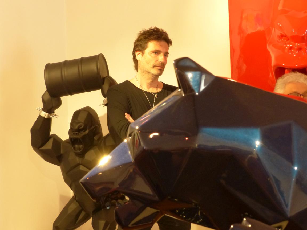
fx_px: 709
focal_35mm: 80
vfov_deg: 18.4
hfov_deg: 24.4
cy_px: 115
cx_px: 154
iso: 400
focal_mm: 13.5
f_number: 4
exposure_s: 1/13
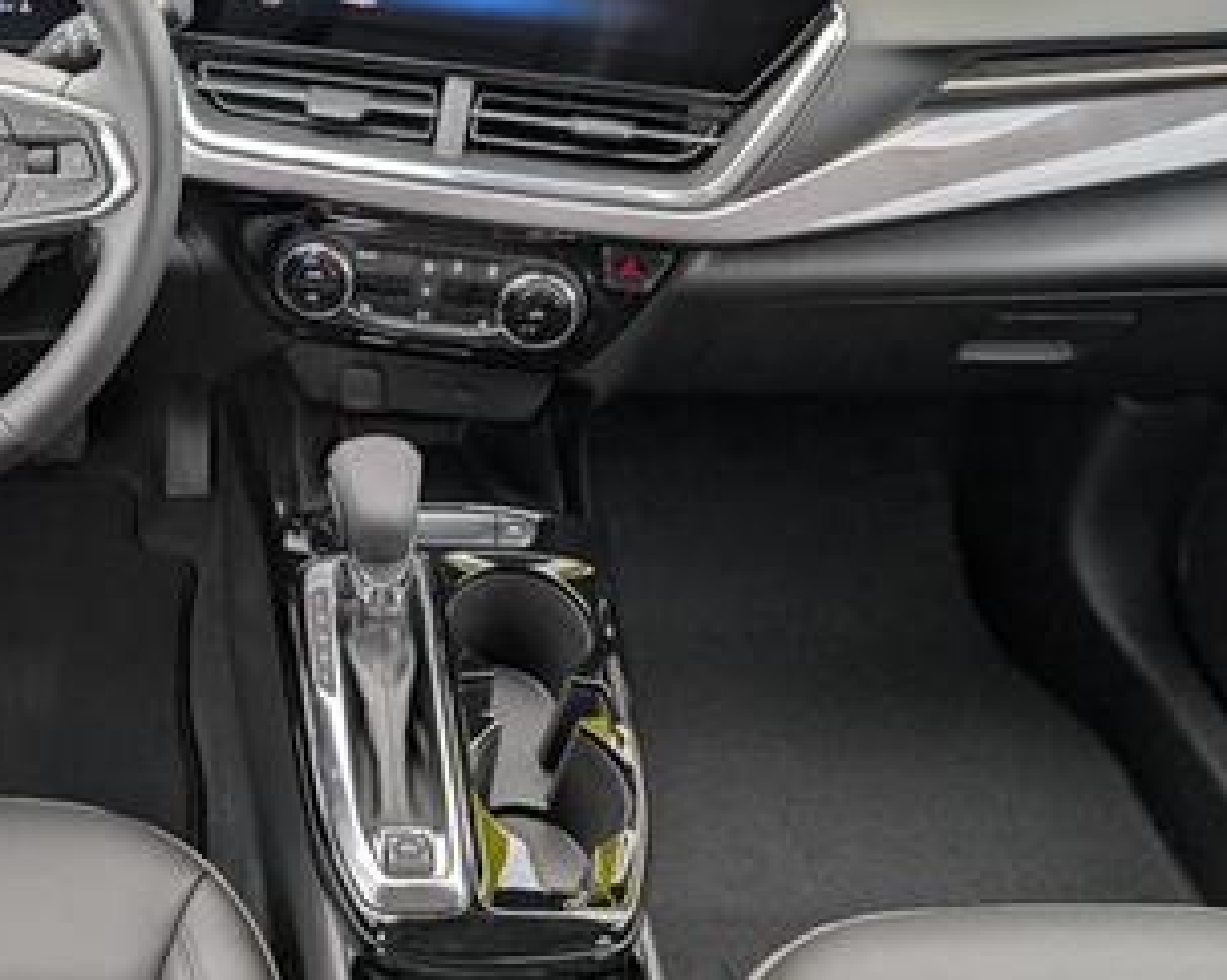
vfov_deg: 38.2
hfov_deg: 45.0
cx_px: 283
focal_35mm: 39
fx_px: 1415
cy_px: 458
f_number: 1.68
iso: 20
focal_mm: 6.9
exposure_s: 1/66.7
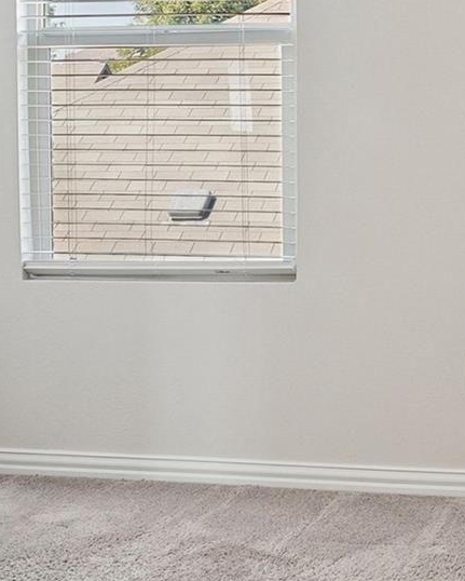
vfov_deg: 24.9
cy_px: 102
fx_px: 1289
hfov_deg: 20.2
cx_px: 392
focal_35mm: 75
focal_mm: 14
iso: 100
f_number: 9
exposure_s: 1/6
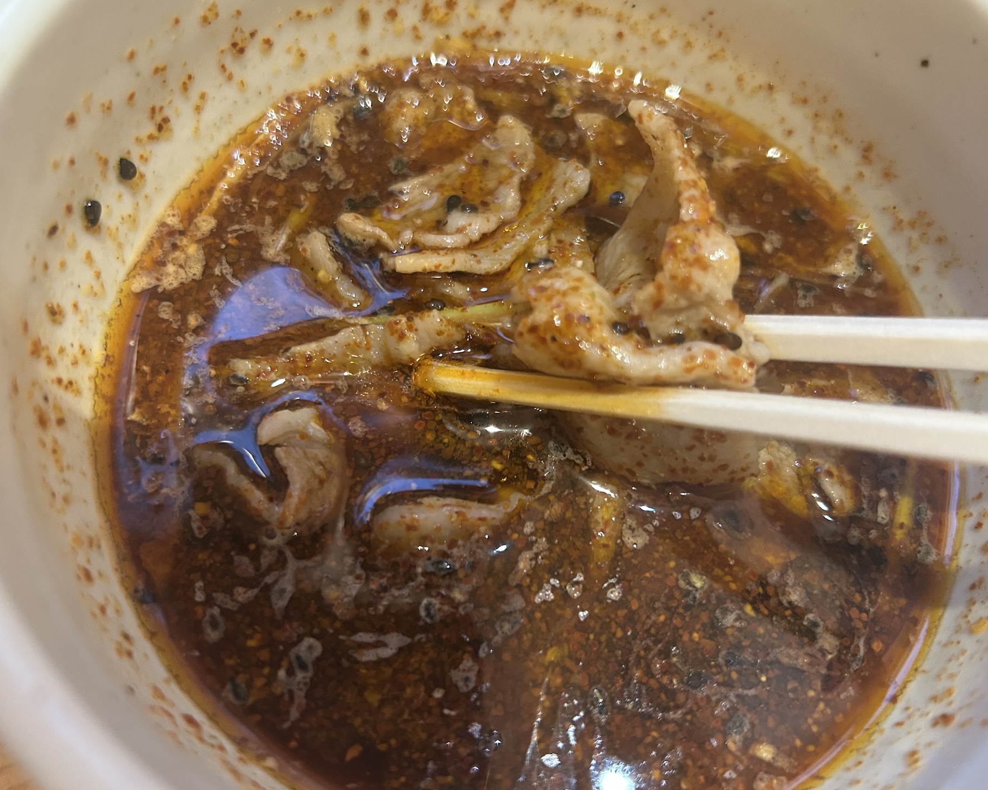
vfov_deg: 51.5
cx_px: 499
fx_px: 819
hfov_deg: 62.2
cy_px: 394
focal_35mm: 28
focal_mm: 5.7
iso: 250
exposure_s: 1/50
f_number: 1.5
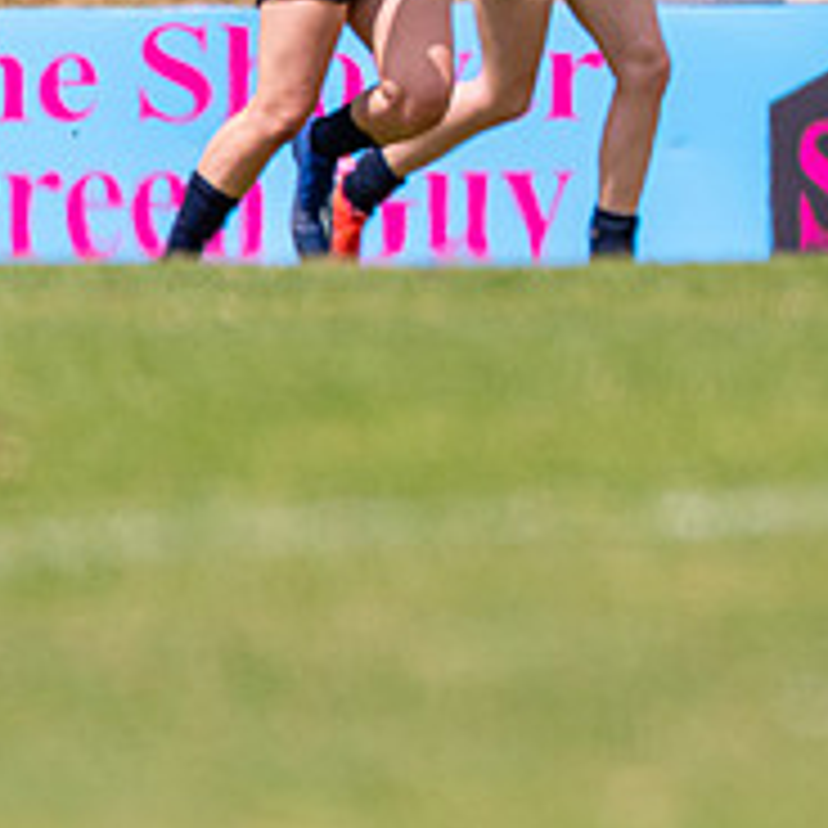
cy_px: -174
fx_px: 52906
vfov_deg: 0.9
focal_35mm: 1955
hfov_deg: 0.9
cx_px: 1129
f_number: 6.3
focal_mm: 600
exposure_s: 1/3200
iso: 800
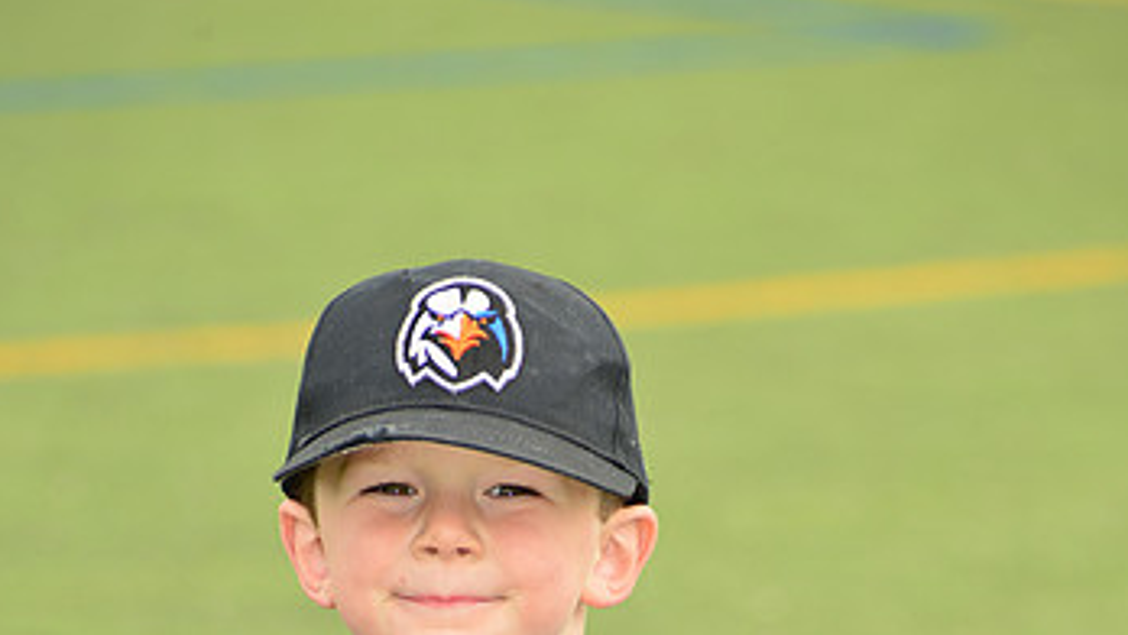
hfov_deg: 6.2
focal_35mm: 349
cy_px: 826
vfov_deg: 3.5
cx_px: 533
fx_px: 10442
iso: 250
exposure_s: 1/200
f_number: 8
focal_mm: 200
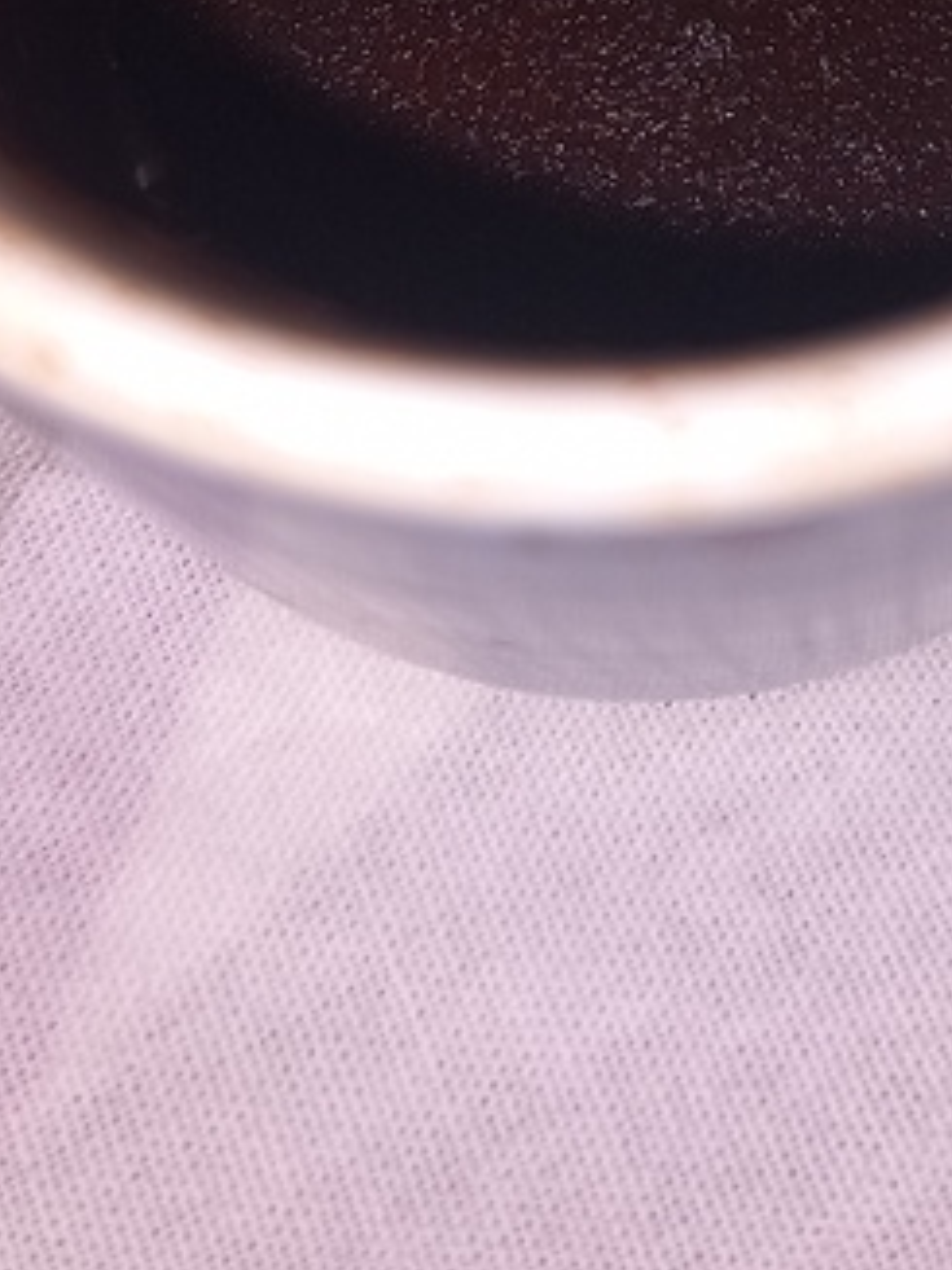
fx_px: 2789
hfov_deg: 19.3
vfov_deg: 23.3
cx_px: 680
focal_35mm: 76
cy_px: -284
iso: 25
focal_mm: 4
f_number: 1.8
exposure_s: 1/100
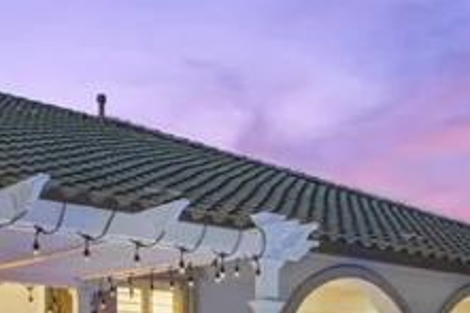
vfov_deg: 19.6
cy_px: 380
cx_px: 374
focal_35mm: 65
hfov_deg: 30.3
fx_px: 848
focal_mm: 14
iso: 500
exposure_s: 1.6
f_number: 8
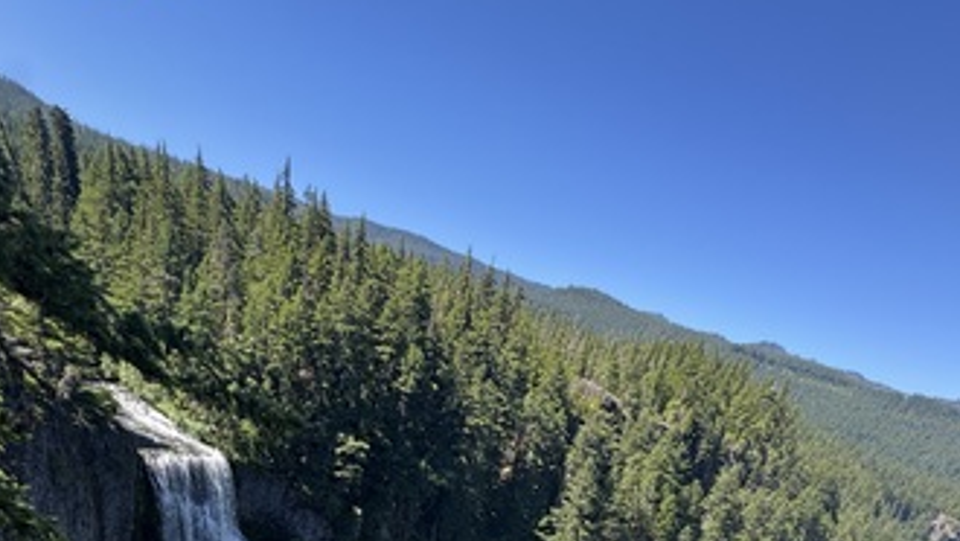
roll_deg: -16.0
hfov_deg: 76.2
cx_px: 509
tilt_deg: -25.2
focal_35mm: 24
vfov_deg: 35.2
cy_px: 681
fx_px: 611
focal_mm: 2.22
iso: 40
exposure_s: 1/324
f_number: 2.2
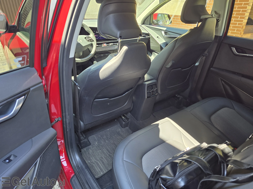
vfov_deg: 58.9
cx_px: 126
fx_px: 168
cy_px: 94
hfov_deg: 73.9
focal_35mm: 23
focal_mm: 6.3
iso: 200
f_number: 1.7
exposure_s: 1/180
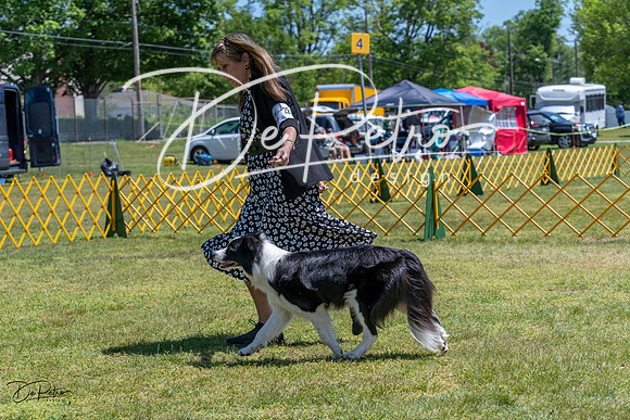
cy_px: 210
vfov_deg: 16.5
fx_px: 1453
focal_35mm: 83
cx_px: 315
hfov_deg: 24.5
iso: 1000
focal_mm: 83
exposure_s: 1/2500
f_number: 6.3
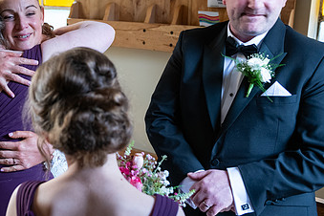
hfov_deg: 36.2
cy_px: 77
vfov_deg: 25.4
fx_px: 477
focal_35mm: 53
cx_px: 61
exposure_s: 1/160
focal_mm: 31
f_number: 3.5
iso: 1250
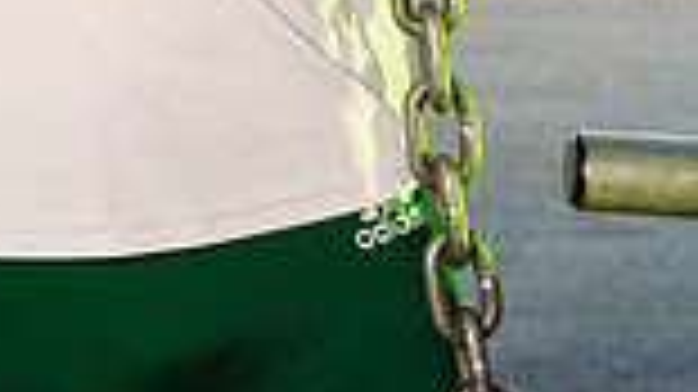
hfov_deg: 13.7
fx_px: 2867
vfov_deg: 7.4
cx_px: 27
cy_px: -487
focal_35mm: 155
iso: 80
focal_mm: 51
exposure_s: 1/250
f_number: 6.3
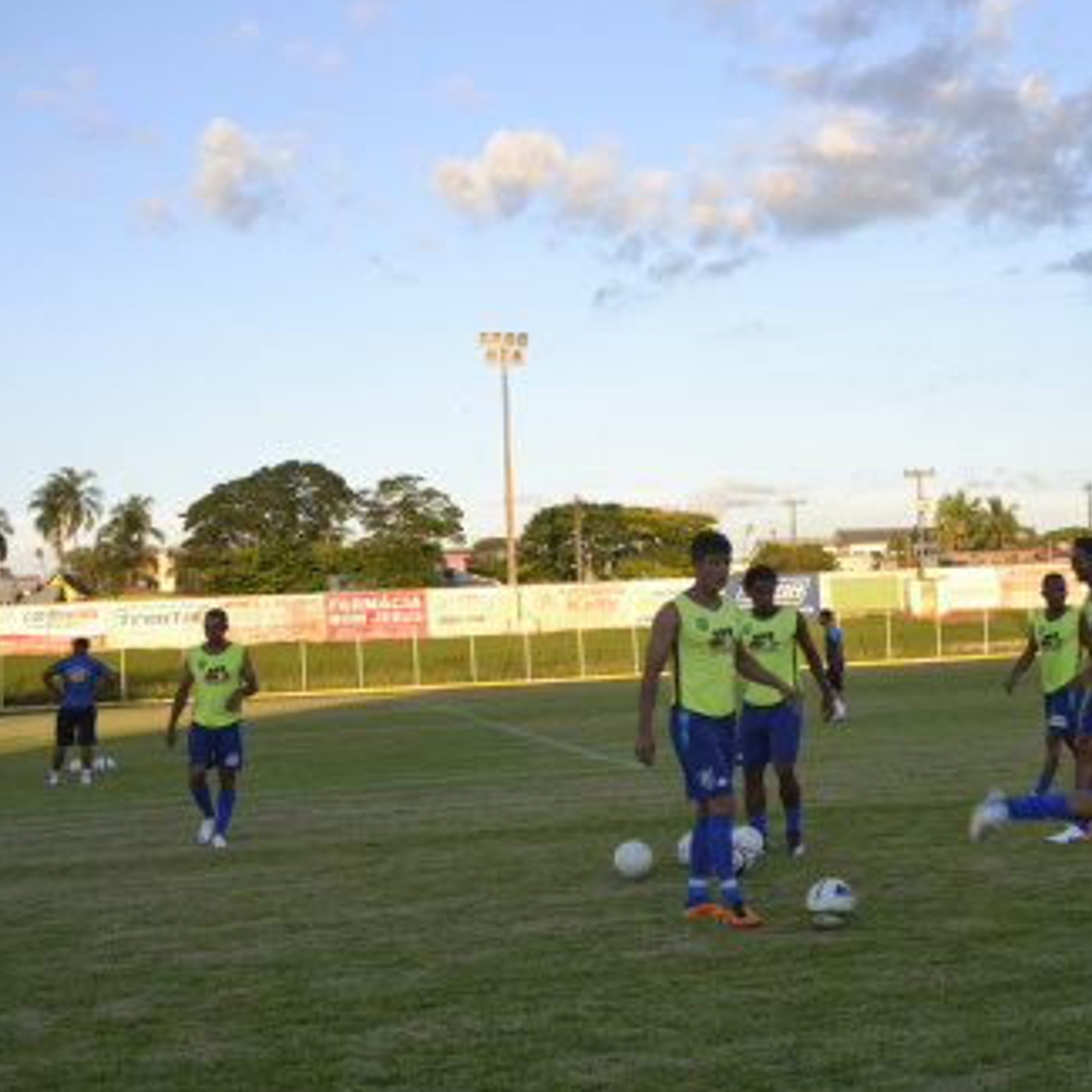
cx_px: 776
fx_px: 1677
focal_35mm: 47
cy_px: 543
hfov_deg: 35.5
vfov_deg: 36.1
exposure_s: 1/125
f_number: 5.6
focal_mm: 24
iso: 100
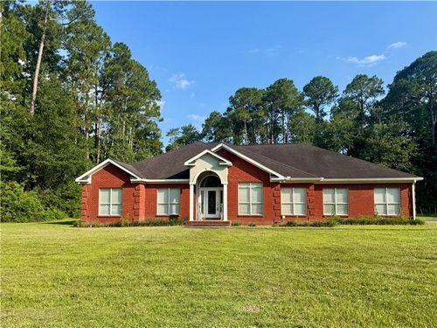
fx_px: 303
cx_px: 218
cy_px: 164
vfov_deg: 56.8
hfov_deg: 71.6
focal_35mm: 24
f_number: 1.78
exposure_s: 1/2959
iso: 80
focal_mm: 6.76
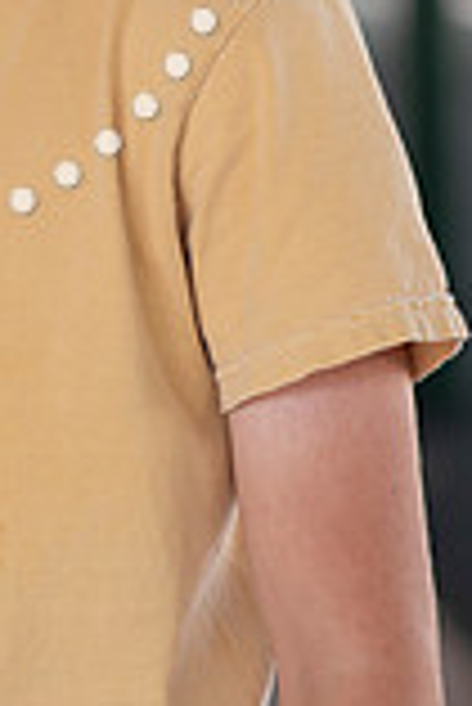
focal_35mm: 243
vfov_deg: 8.4
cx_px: -162
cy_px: -4
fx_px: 4768
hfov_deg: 5.6
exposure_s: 1/320
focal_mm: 85
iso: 200
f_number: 2.8
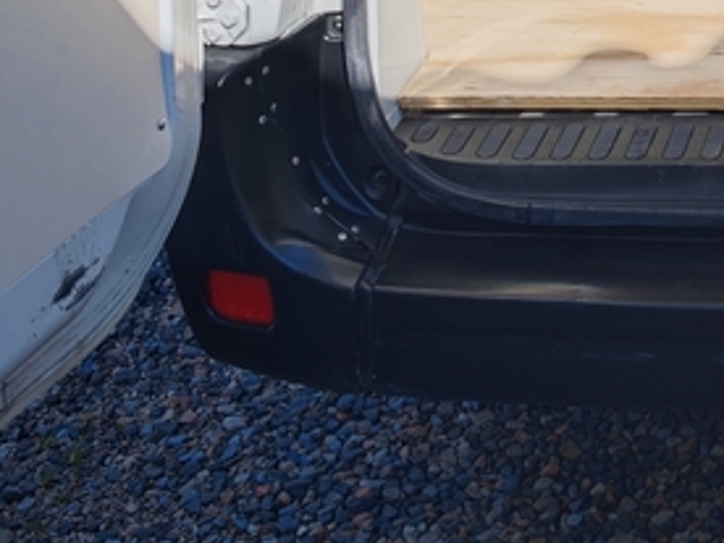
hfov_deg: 18.3
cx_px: 1100
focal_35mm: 95
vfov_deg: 13.4
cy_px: -548
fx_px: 1987
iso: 50
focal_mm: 8.72
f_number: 2.8
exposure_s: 1/140
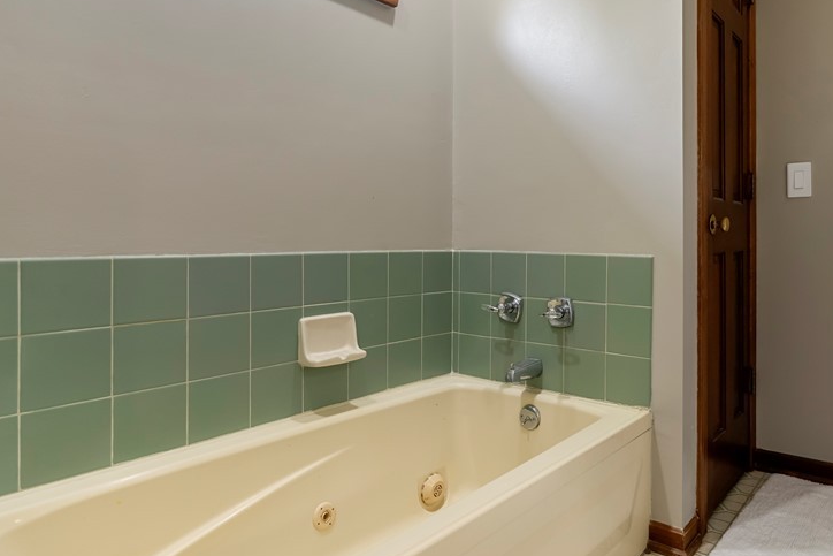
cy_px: 224
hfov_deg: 71.7
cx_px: 550
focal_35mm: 24
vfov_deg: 52.8
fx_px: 555
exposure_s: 1/10
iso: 400
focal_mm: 16
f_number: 4
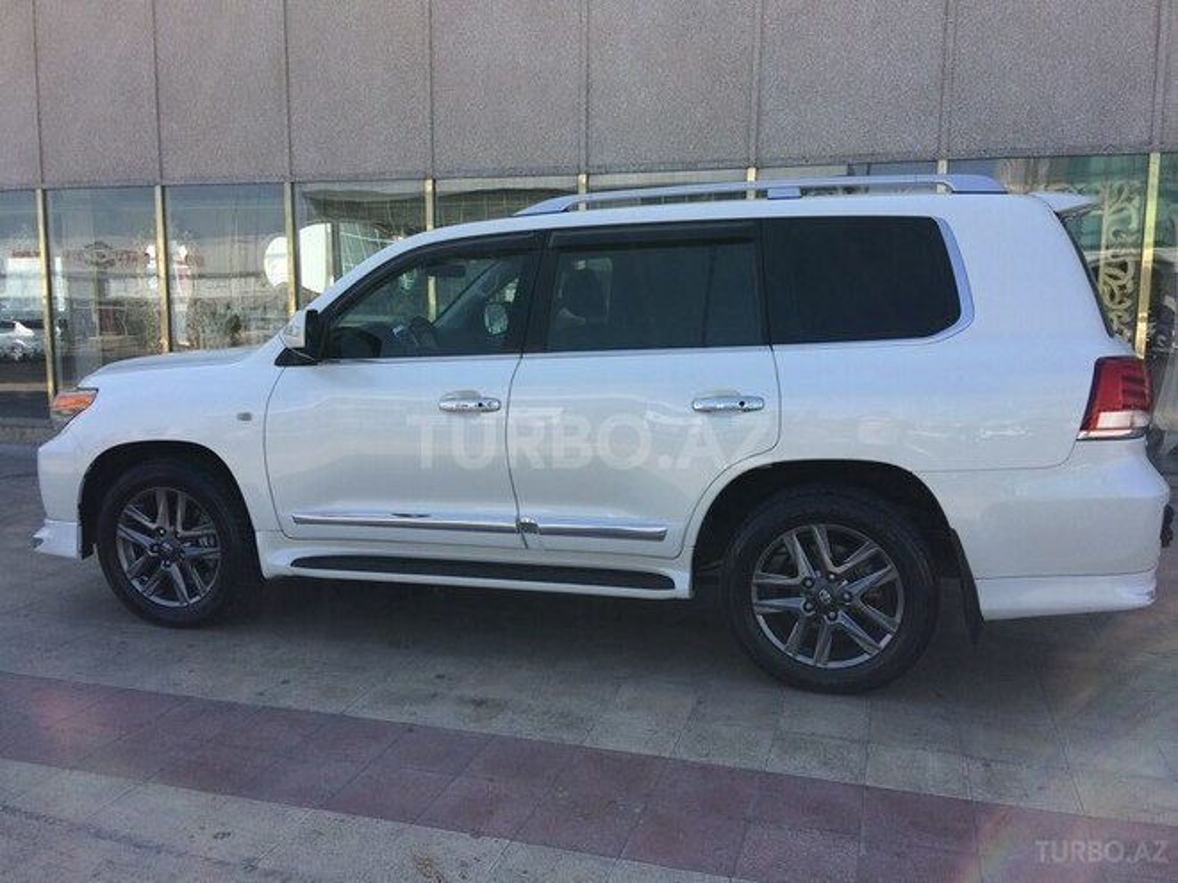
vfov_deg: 48.2
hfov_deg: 61.7
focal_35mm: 29
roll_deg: -1.4
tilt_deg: -7.8
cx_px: 589
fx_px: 987
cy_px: 442
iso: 32
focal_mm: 4.15
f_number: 2.2
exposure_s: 1/954
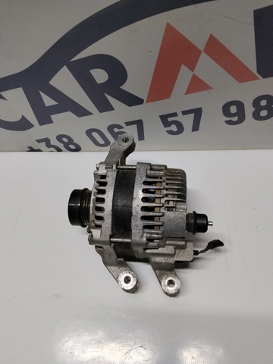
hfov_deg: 48.2
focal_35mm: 29
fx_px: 305
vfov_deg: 61.7
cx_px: 136
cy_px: 182
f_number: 1.8
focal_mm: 3.96
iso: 320
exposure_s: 1/50
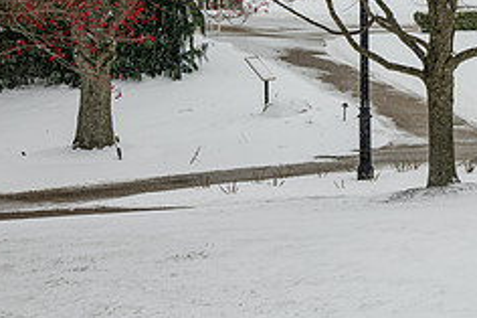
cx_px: 532
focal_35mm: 241
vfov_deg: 5.7
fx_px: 3191
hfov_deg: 8.5
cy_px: -62
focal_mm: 98
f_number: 7.1
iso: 400
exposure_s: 1/200
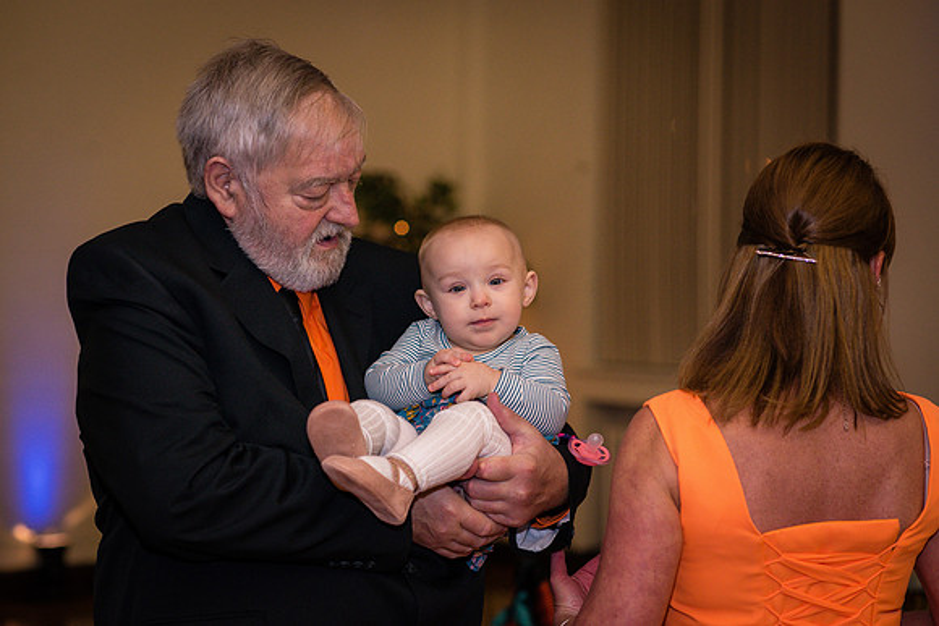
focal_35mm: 85
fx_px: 2217
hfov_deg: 23.9
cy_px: 313
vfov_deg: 16.1
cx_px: 470
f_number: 3.2
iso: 640
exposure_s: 1/200
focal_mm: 85
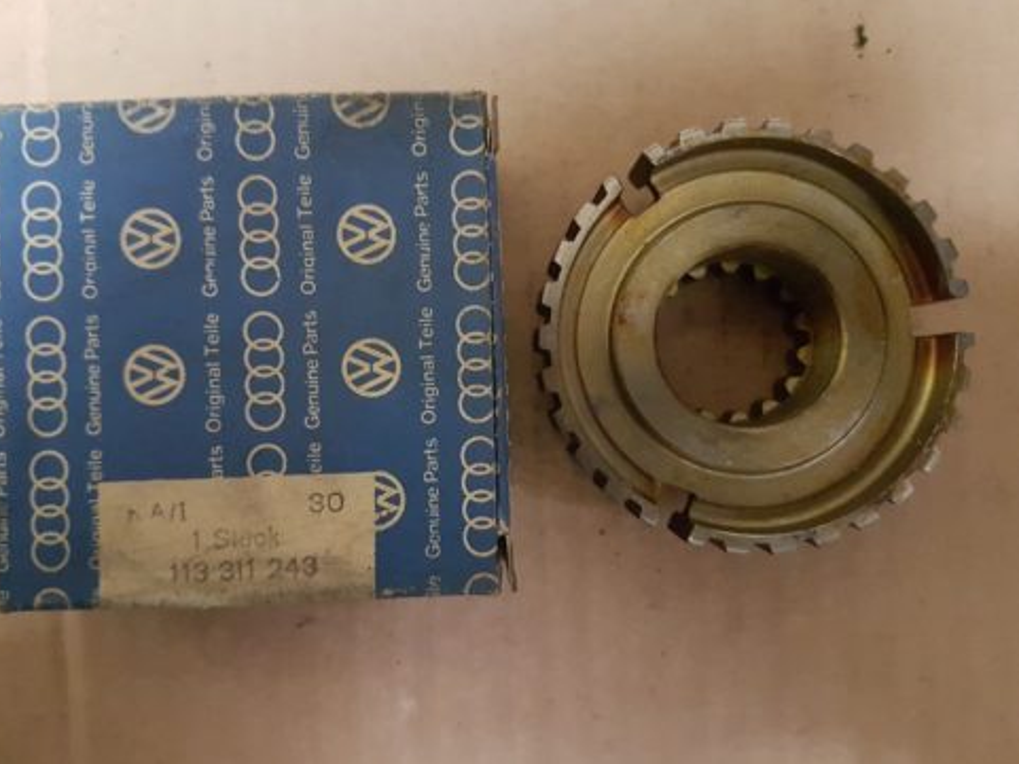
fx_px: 795
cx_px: 496
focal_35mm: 27
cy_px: 374
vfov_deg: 51.4
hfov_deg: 65.3
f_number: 1.7
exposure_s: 1/10
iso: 500
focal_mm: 4.2
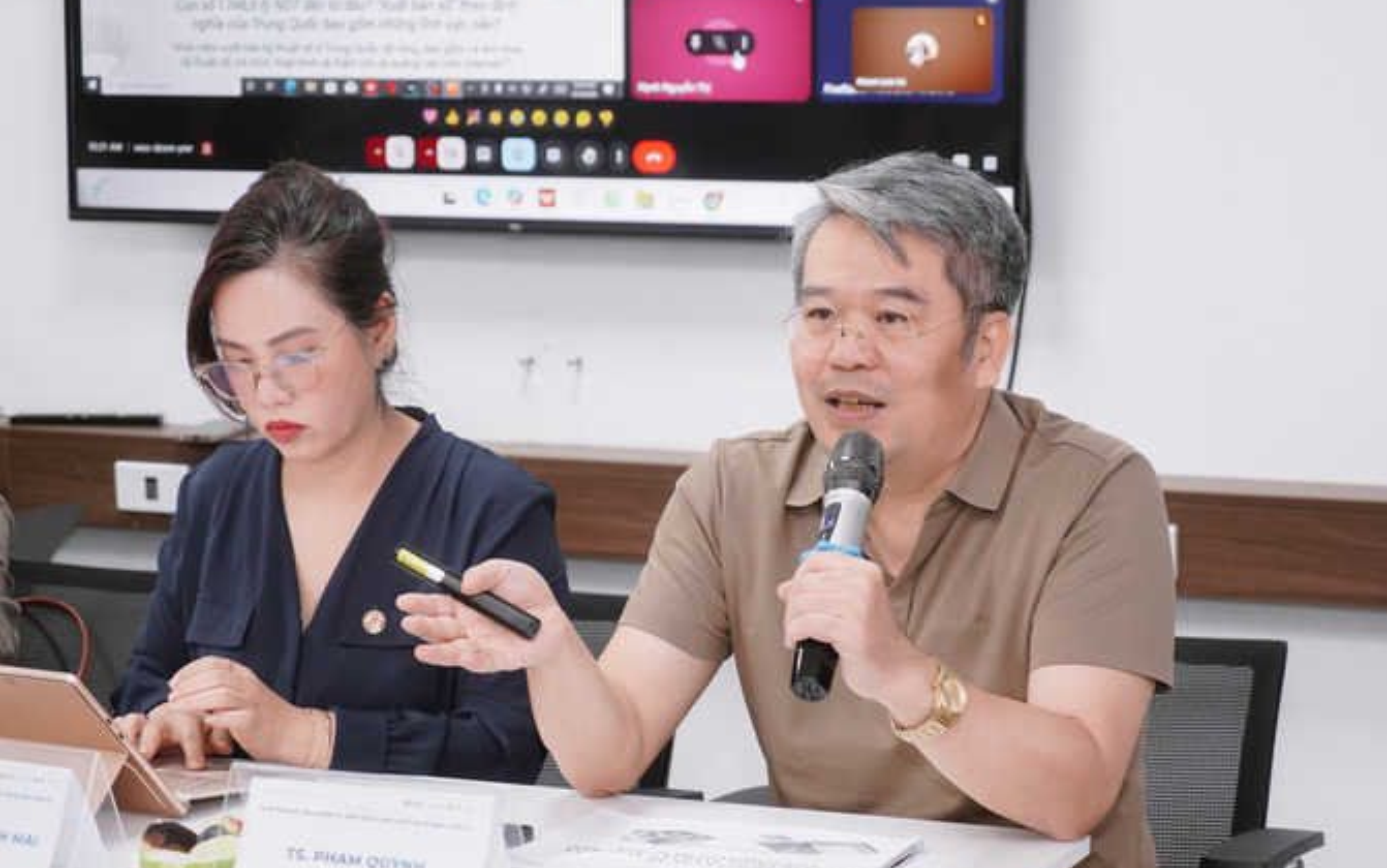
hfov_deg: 24.3
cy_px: 526
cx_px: 825
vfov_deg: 15.4
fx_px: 3214
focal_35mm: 85
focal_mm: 70
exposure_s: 1/125
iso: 2000
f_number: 4
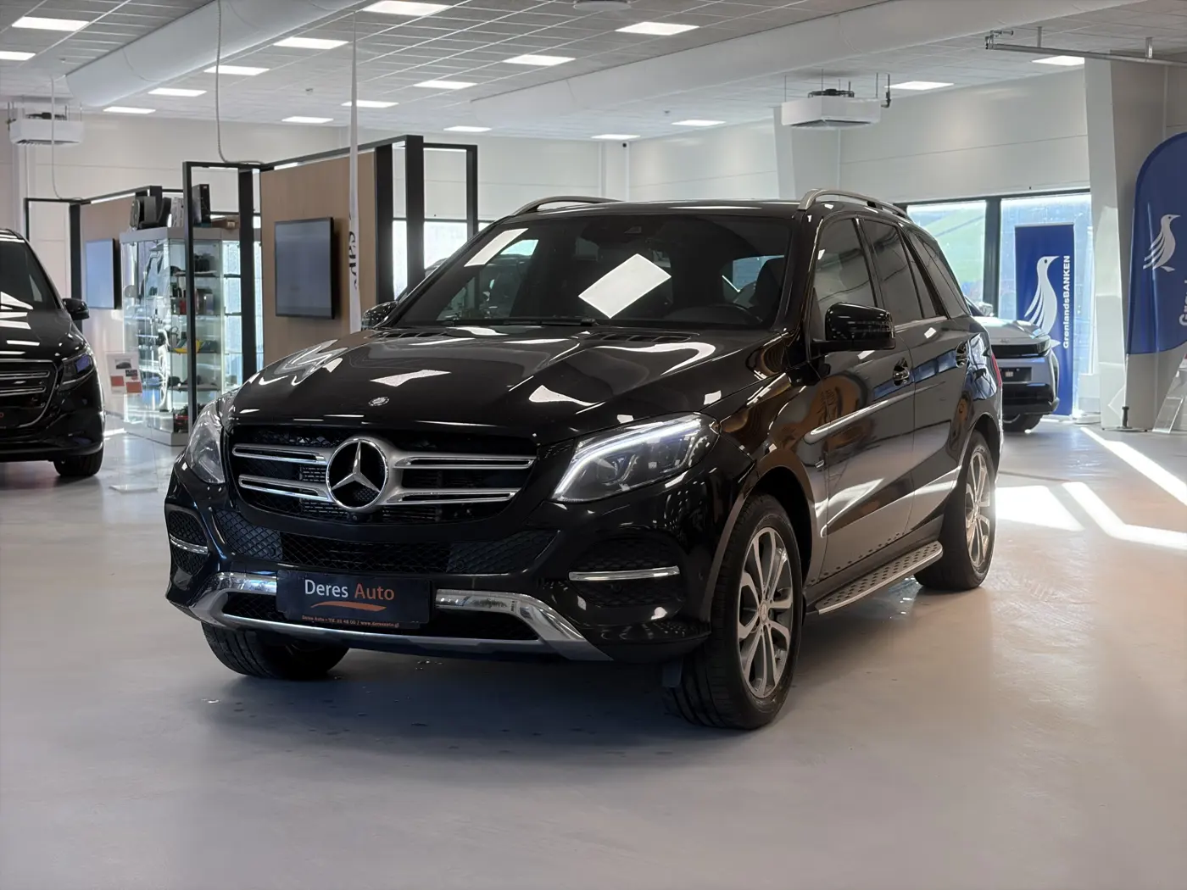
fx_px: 1783
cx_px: 594
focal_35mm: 52
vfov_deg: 28.0
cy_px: 445
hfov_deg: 36.8
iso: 100
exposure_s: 1/222
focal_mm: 5.96
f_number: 1.6
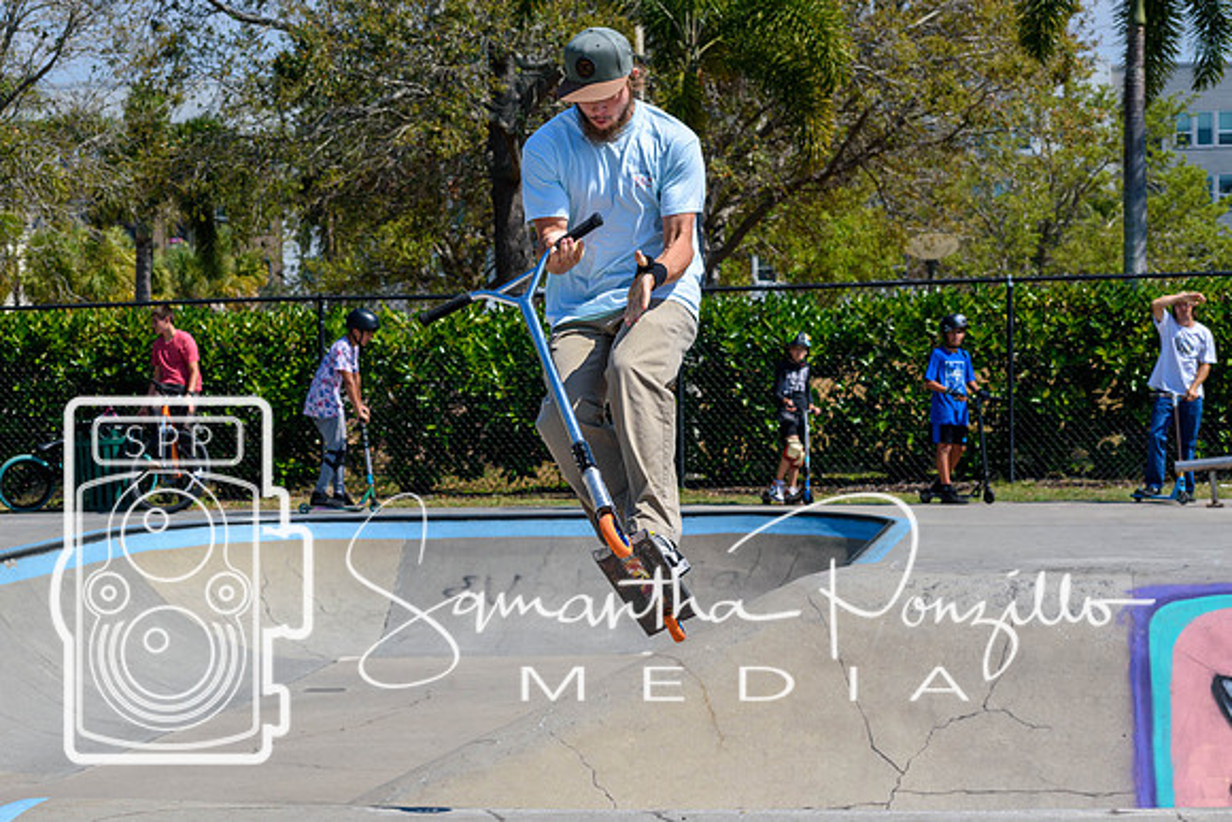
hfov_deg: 19.5
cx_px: 616
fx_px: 3594
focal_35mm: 105
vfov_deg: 13.0
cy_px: 411
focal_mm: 70
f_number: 8
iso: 200
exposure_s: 1/1000
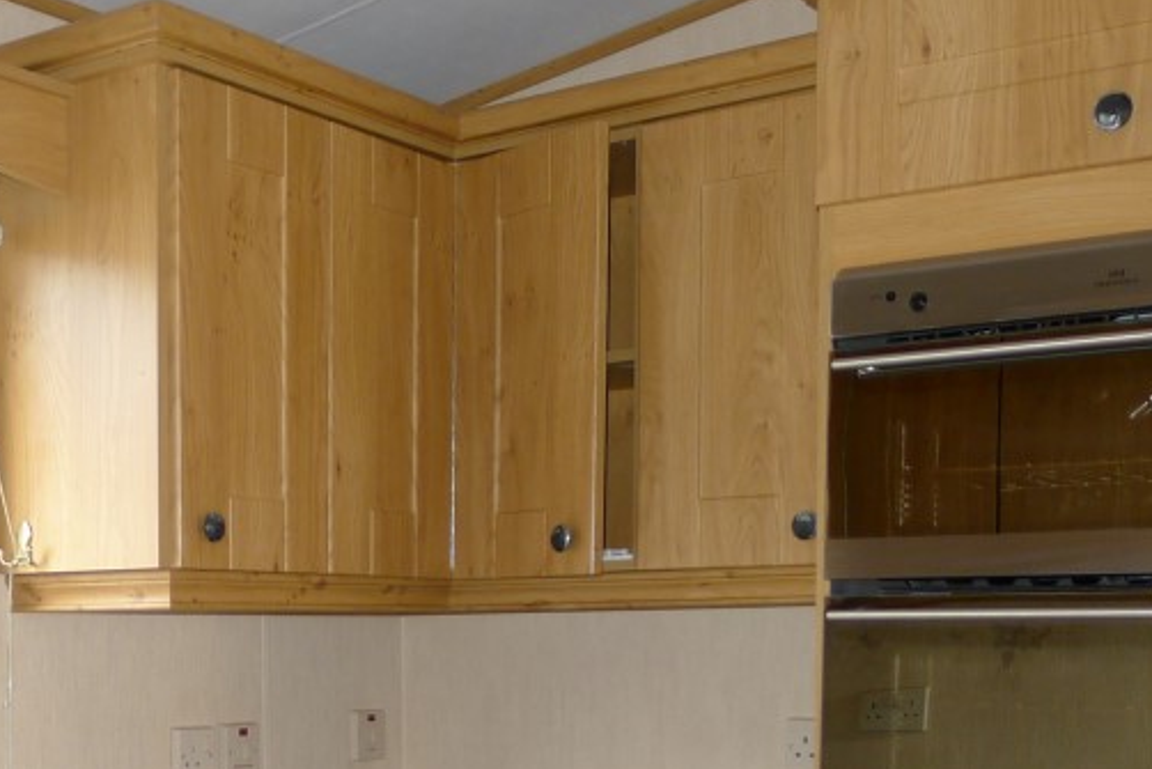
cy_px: 838
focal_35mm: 55
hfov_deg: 35.4
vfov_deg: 23.2
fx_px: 1760
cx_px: 279
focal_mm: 5.1
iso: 100
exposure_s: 1/100
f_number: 2
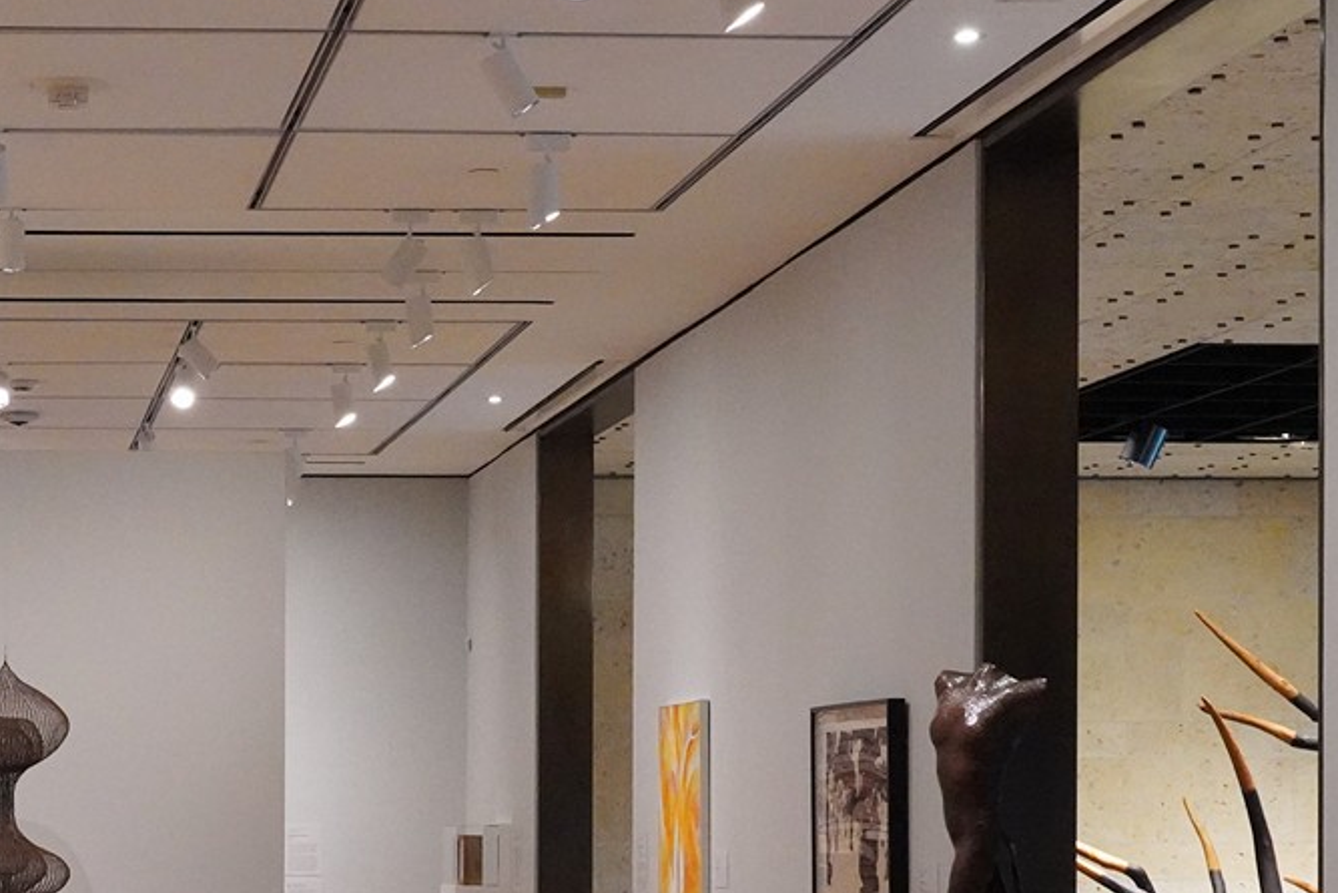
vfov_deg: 14.1
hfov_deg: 20.6
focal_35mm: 96
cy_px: 825
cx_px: 28
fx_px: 3569
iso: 8000
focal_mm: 32
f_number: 9
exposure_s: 1/100
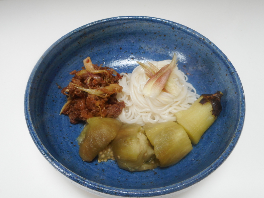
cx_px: 132
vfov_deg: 41.8
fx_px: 259
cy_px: 99
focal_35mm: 34
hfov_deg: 54.0
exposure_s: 1/30
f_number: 4.2
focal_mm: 6
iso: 200
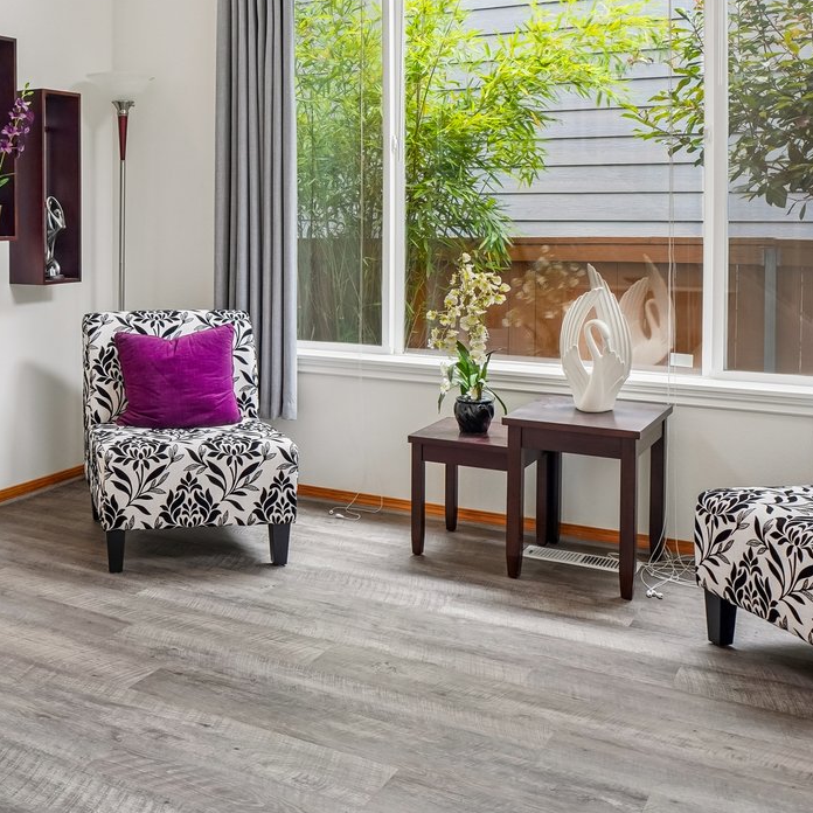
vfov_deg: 40.6
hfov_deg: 39.7
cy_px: 200
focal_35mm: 40
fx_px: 1063
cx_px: 128
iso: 400
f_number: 8
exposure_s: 1/30
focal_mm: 16
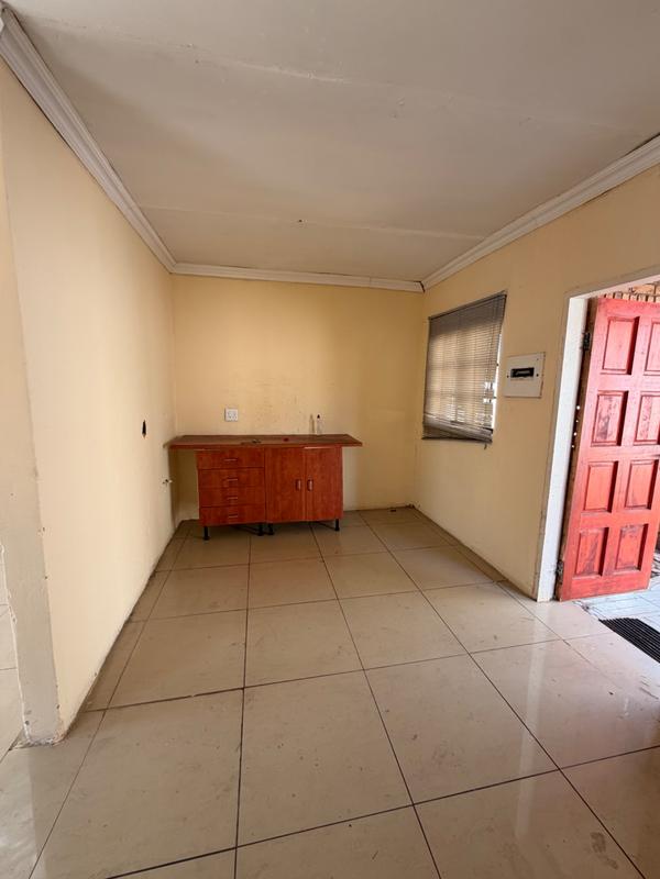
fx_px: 356
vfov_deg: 102.1
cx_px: 330
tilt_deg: -7.9
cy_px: 440
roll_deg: -0.9
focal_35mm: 14
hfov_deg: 85.7
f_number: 2.2
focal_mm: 2.22
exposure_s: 1/121
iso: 125
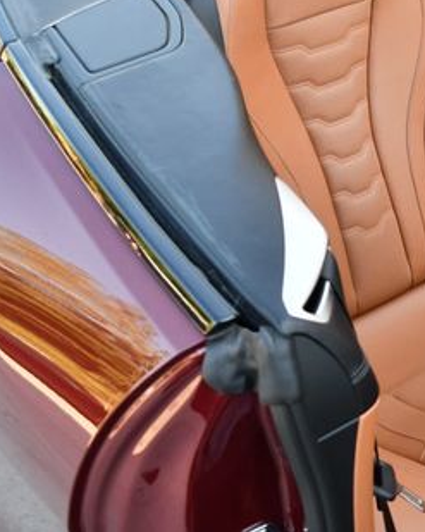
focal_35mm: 70
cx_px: 516
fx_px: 1101
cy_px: 165
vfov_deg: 26.9
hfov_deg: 20.4
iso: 400
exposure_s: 1/250
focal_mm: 18
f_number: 3.5
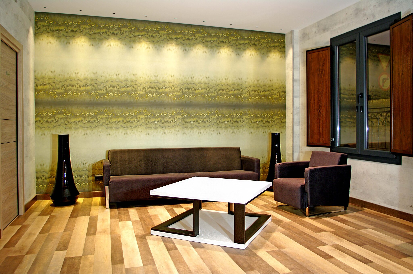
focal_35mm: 27
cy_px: 137
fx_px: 309
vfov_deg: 47.8
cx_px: 206
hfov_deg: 67.4
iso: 200
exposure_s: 1/8
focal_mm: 18
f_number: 3.5
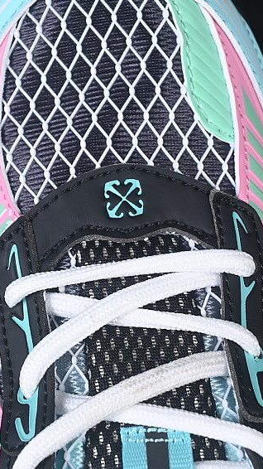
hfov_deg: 8.1
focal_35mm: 150
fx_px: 1861
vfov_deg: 14.3
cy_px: 186
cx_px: 121
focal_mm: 50
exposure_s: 1/80
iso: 160
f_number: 7.1
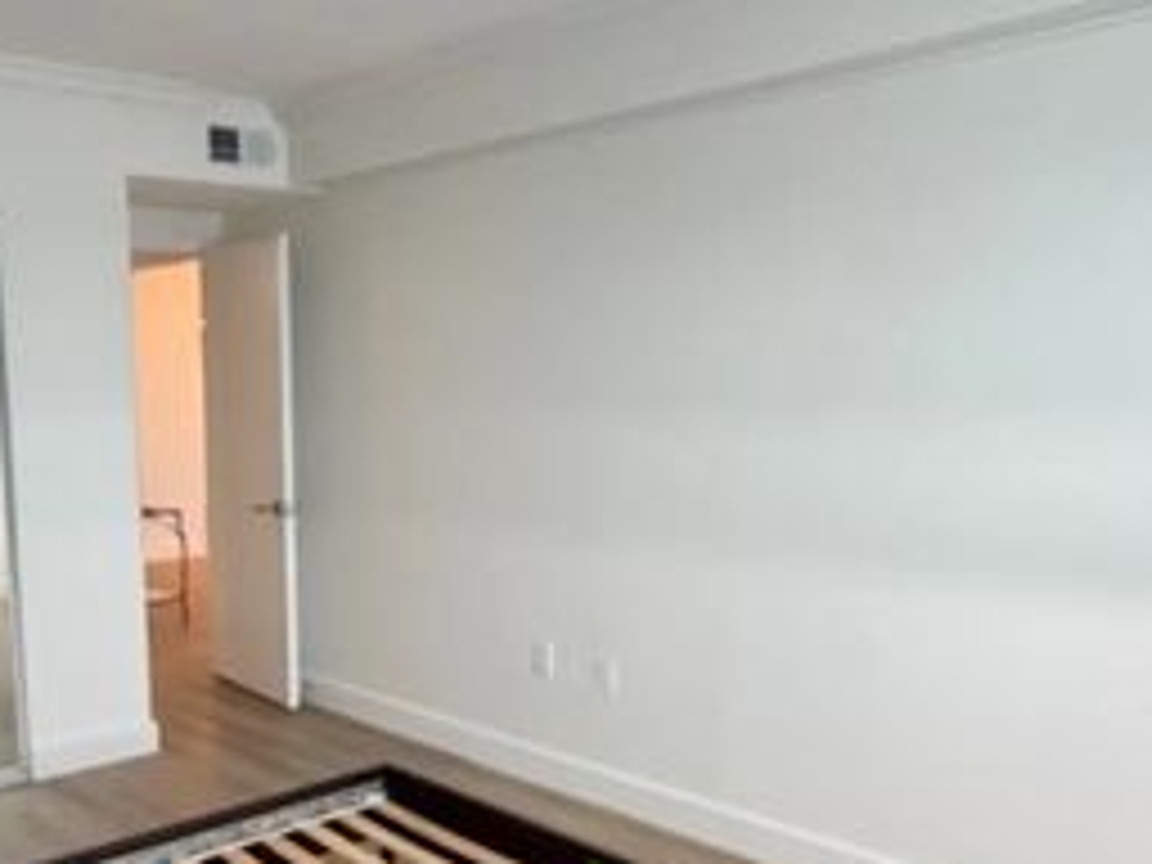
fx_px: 1165
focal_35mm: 35
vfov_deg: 40.2
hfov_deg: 51.7
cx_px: 387
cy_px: 572
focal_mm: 2.22
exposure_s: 1/121
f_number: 2.2
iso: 250
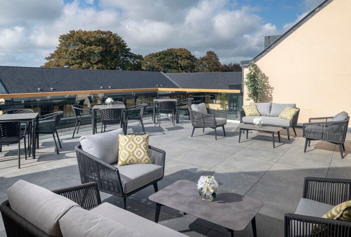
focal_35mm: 24
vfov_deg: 53.5
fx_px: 235
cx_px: 176
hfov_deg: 73.6
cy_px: 118
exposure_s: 1/160
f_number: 11
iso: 100
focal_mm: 24
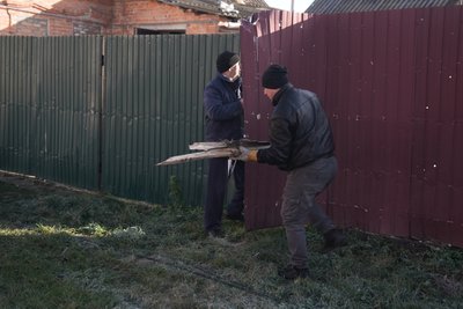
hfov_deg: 35.0
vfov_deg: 23.8
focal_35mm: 57
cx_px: 232
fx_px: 733
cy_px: 154
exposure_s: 1/50
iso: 500
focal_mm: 57
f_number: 2.8
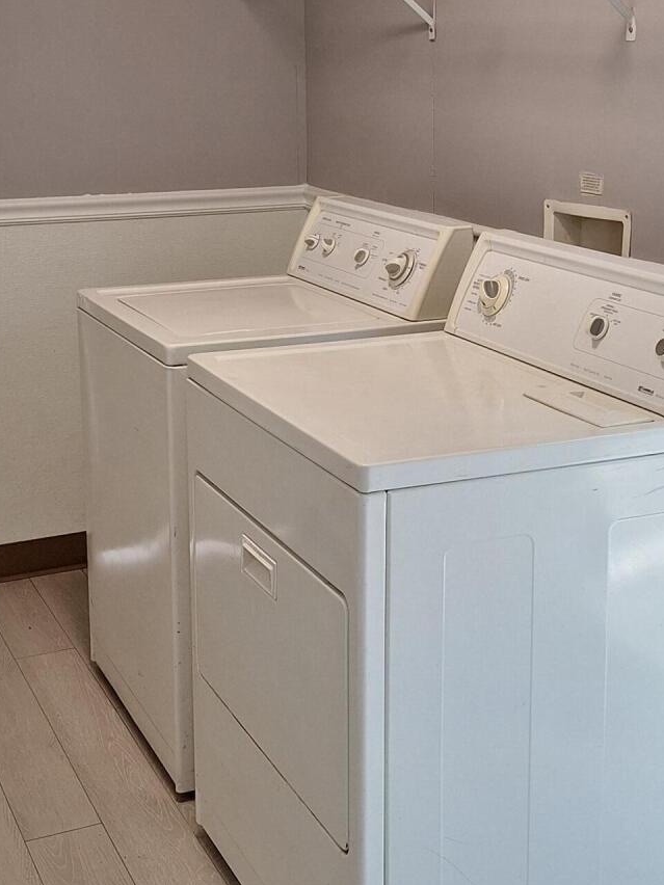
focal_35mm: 54
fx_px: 1381
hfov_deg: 27.0
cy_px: 323
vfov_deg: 35.3
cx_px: 336
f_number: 1.8
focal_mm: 5.54
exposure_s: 1/40
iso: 80
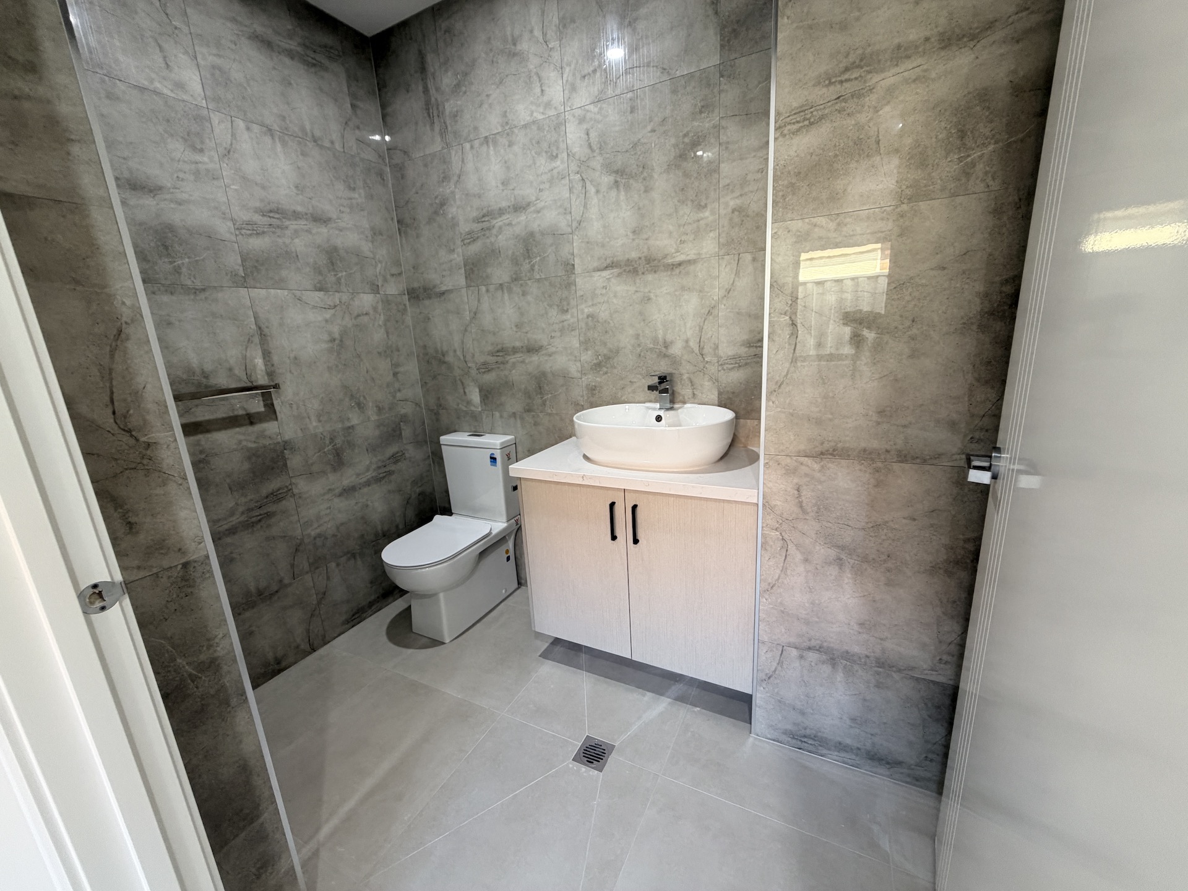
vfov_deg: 85.7
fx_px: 480
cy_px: 446
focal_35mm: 14
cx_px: 594
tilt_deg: -13.4
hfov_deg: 102.1
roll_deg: +3.3
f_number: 2.2
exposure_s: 1/50
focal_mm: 2.22
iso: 200
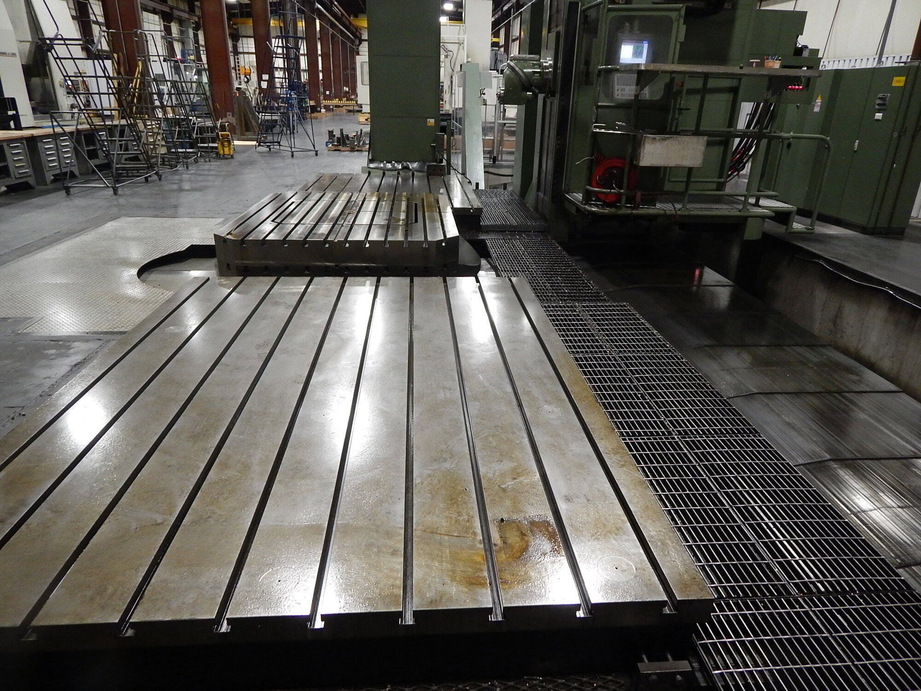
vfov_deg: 58.9
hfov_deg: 73.9
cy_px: 346
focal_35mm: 23
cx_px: 460
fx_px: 612
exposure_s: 1/20
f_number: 3
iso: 400
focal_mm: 4
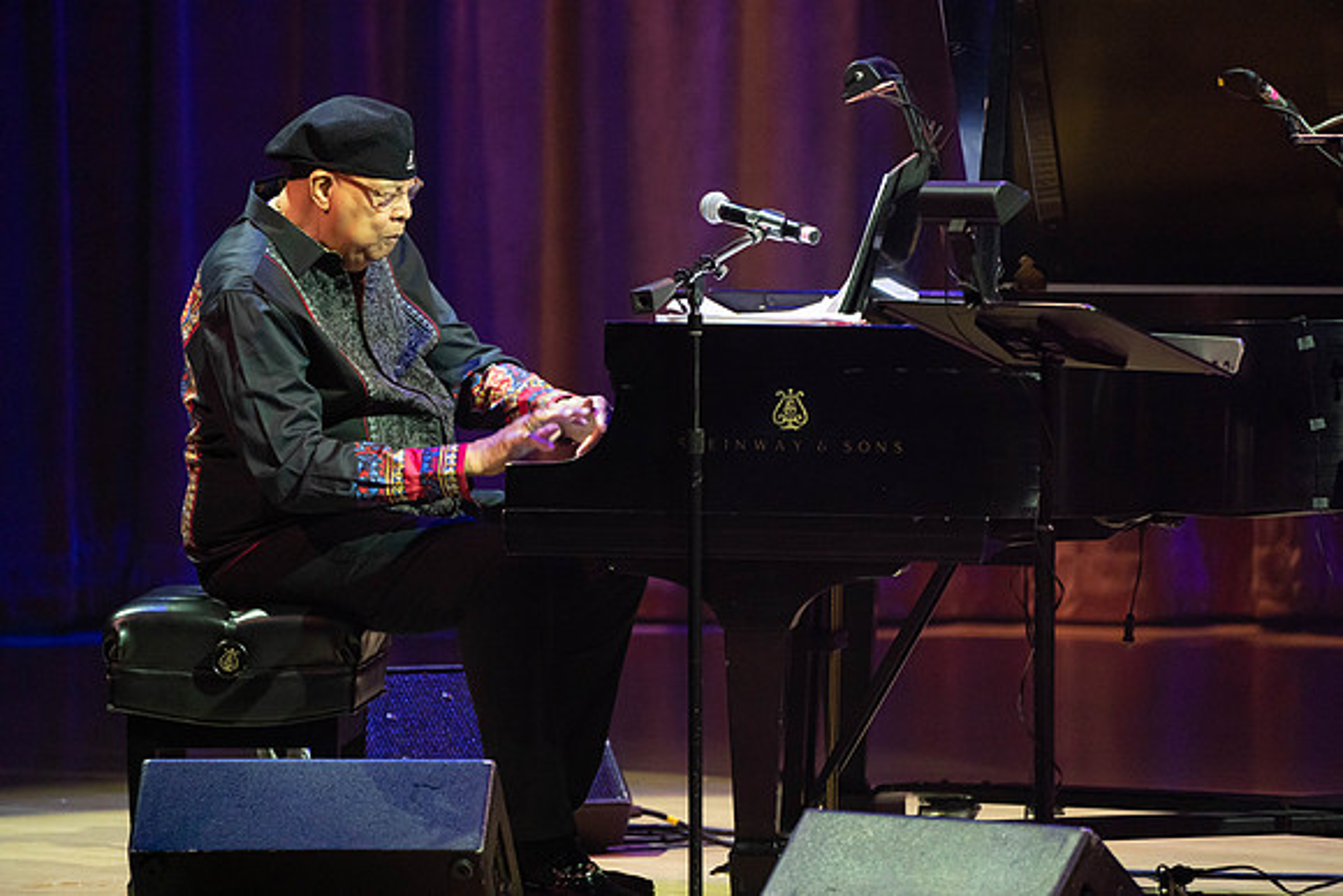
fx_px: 14925
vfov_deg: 3.4
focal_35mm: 400
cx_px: 672
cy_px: 448
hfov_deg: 5.2
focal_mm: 400
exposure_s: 1/250
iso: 3200
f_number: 5.6
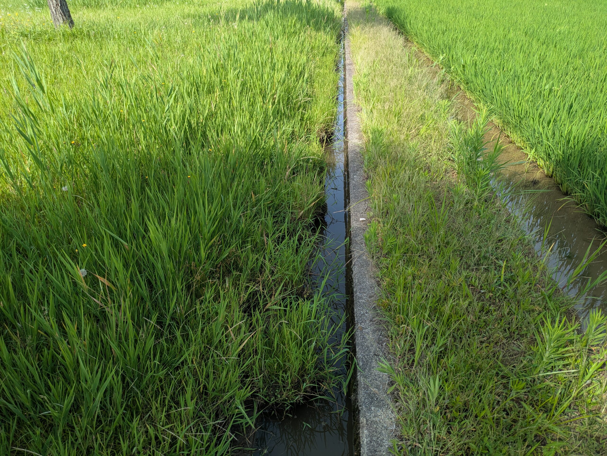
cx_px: 304
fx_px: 439
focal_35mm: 25
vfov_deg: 54.9
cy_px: 228
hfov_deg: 69.4
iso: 42
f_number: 1.89
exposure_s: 1/613
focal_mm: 5.43
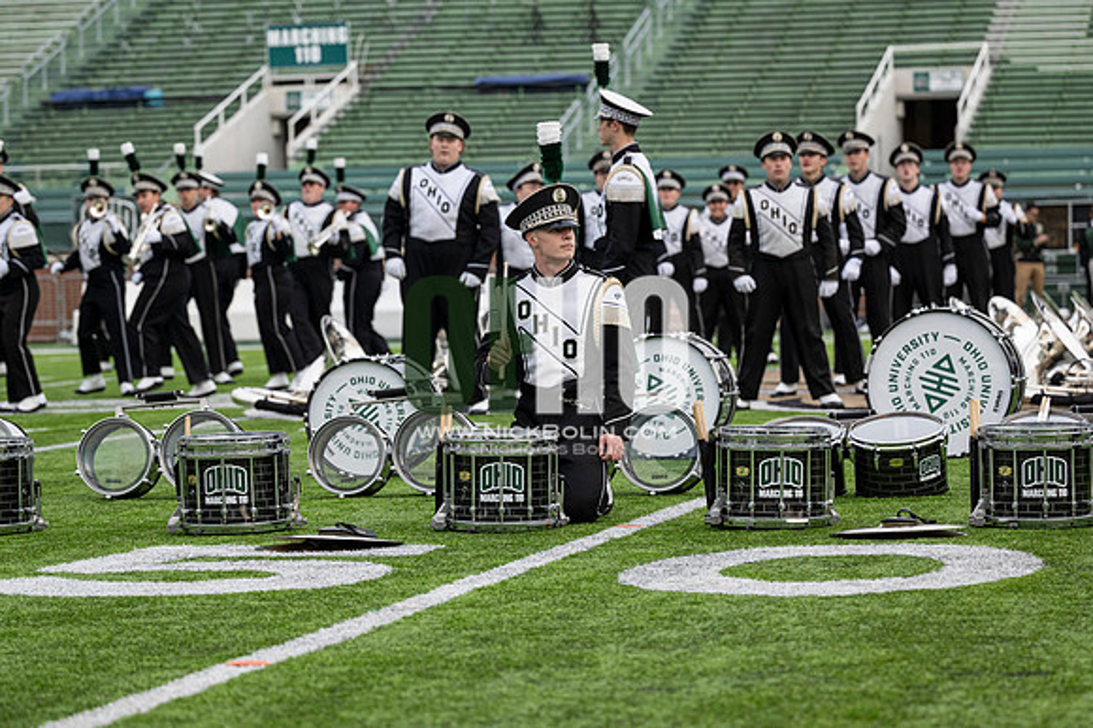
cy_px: 364
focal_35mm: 123
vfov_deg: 11.1
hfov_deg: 16.7
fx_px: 3732
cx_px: 546
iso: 250
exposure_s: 1/500
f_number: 2.8
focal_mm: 82
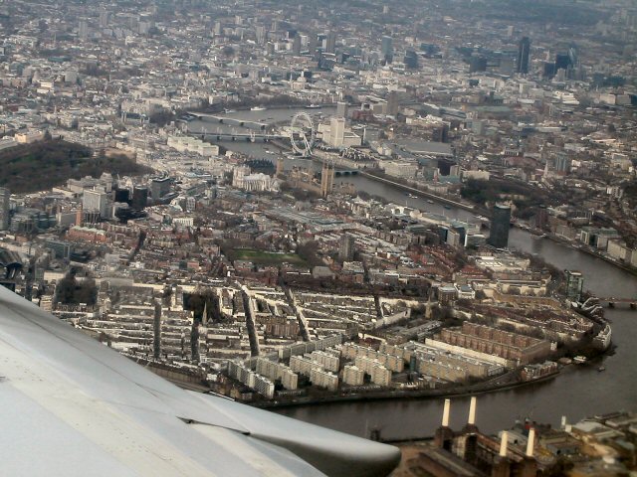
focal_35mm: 98
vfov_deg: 15.1
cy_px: 238
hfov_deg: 20.0
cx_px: 318
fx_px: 1803
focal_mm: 14.9
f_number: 4.6
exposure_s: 1/190
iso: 100
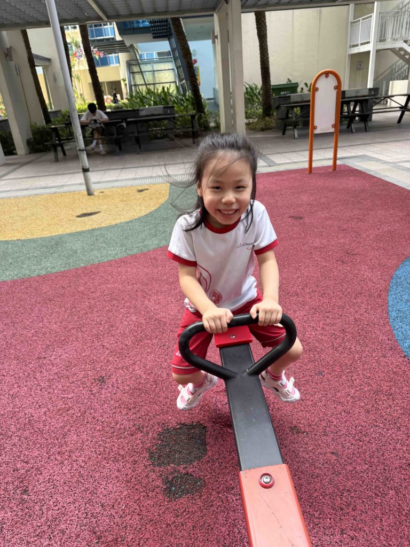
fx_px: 379
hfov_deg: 56.8
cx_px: 205
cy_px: 274
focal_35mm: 24
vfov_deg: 71.6
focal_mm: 6.76
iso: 50
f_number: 1.78
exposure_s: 1/121
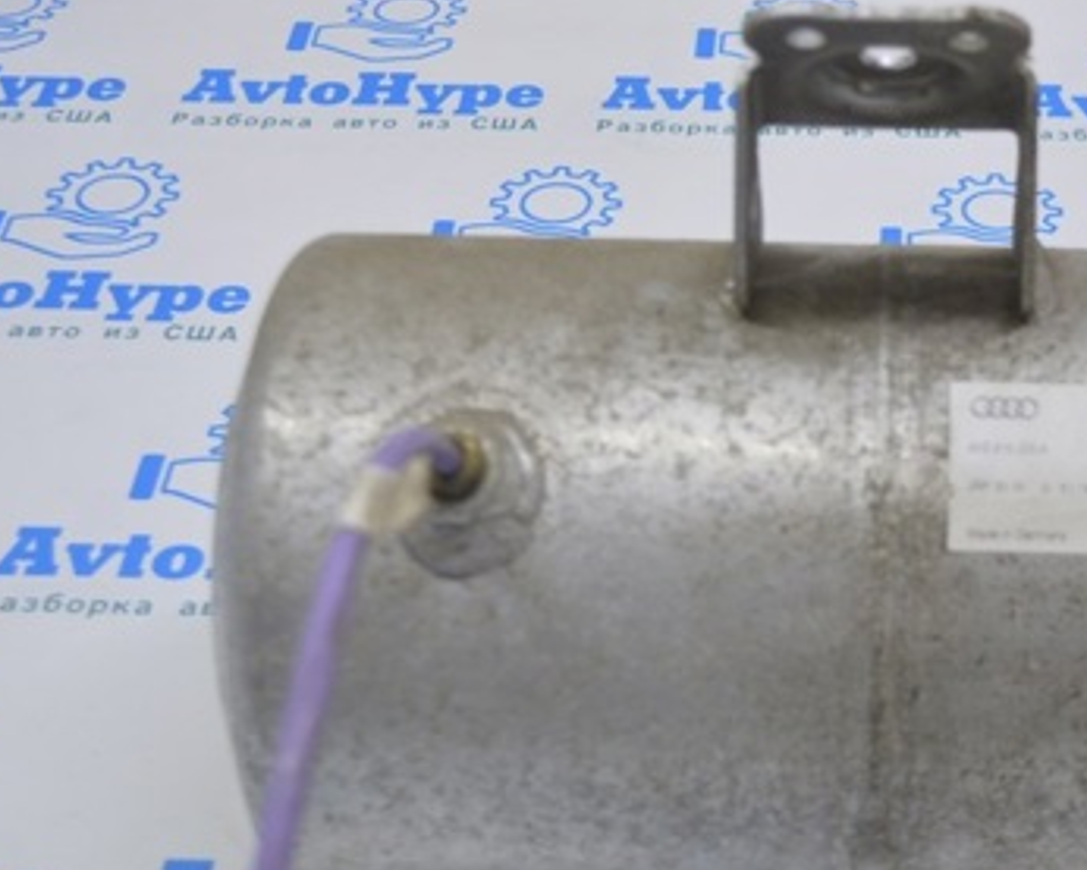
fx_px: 2510
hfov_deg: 24.0
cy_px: 448
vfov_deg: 19.7
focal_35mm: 78
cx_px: 908
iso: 400
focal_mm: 30
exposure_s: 1/30
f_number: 5.6
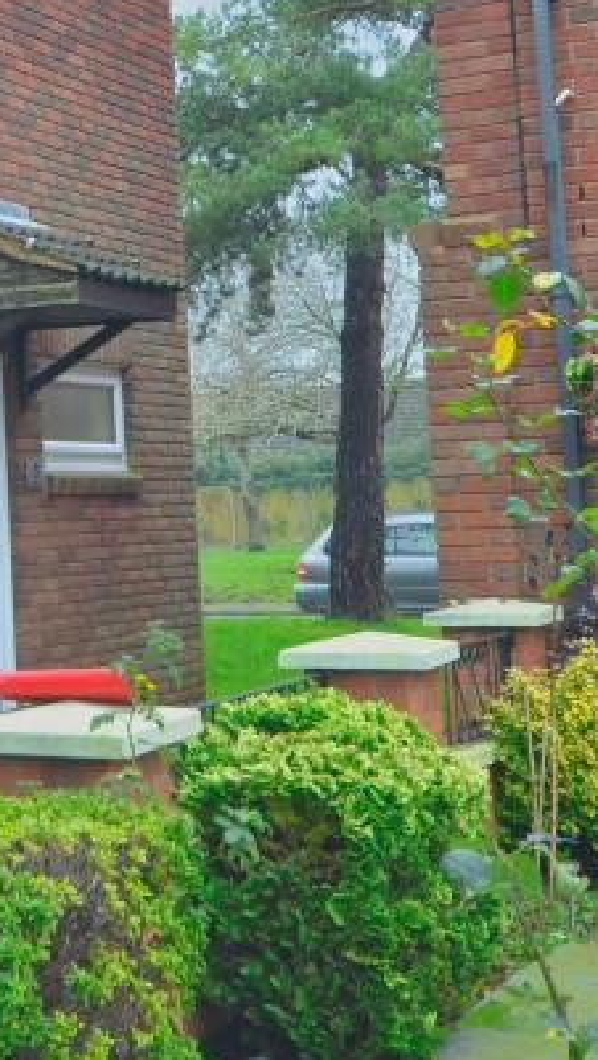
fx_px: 2252
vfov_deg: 26.2
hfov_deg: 14.4
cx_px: -217
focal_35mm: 80
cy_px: 275
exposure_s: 1/60
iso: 400
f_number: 5.6
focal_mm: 20
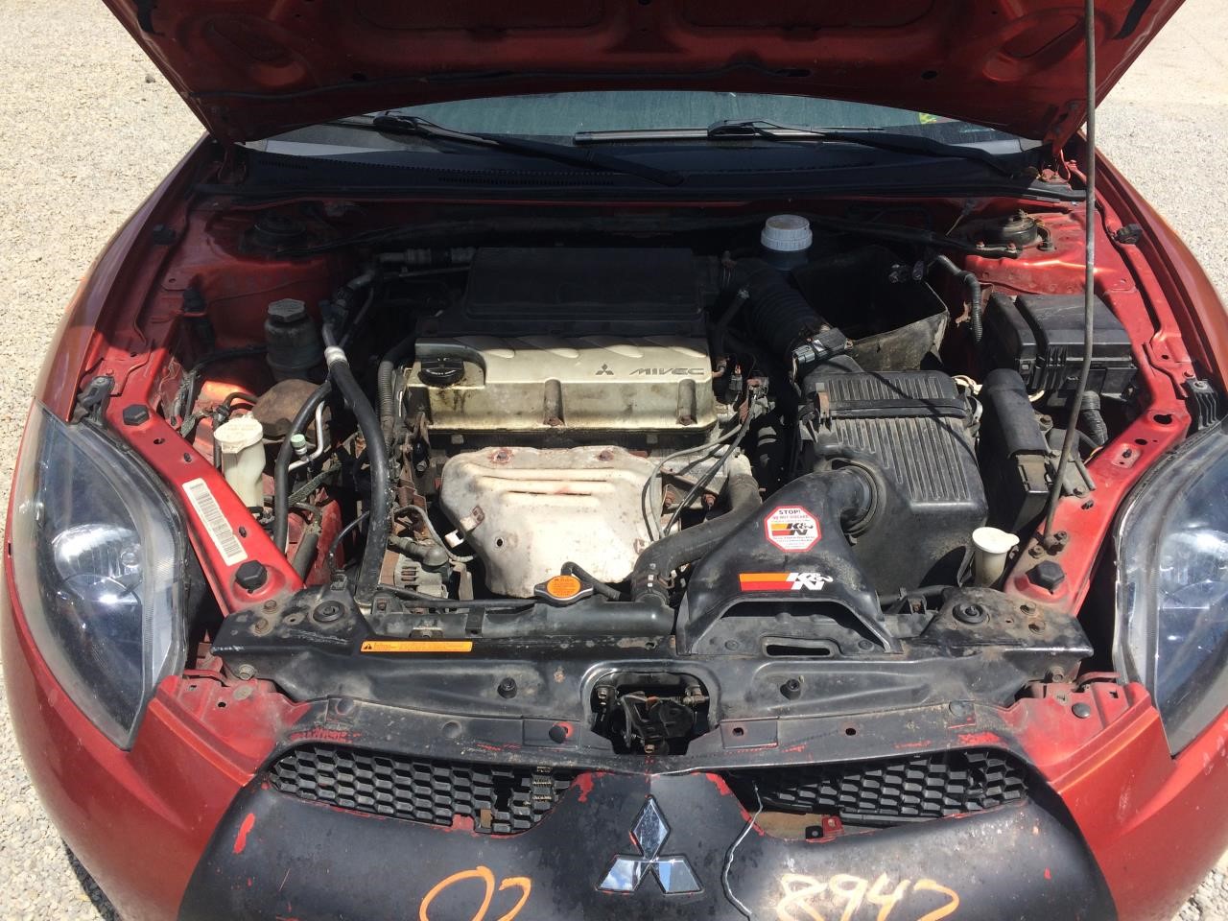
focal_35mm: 29
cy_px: 460
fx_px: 1029
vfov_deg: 48.2
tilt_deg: -30.3
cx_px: 614
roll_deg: -2.6
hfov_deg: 61.7
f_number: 2.2
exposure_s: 1/1642
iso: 32
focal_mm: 4.15
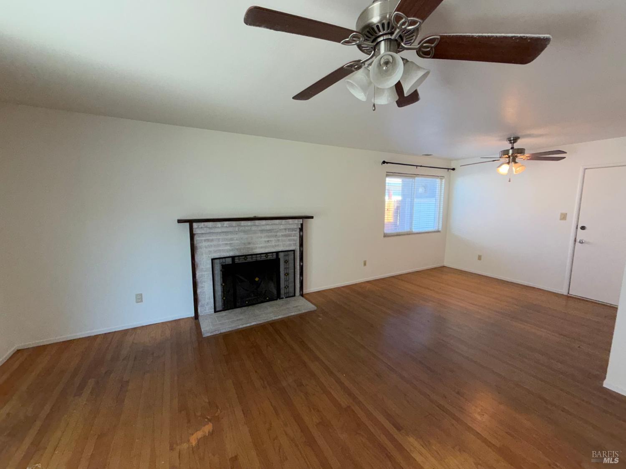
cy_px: 234
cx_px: 313
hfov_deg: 102.1
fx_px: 253
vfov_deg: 85.7
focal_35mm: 14
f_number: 2.2
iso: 250
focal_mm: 2.22
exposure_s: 1/120
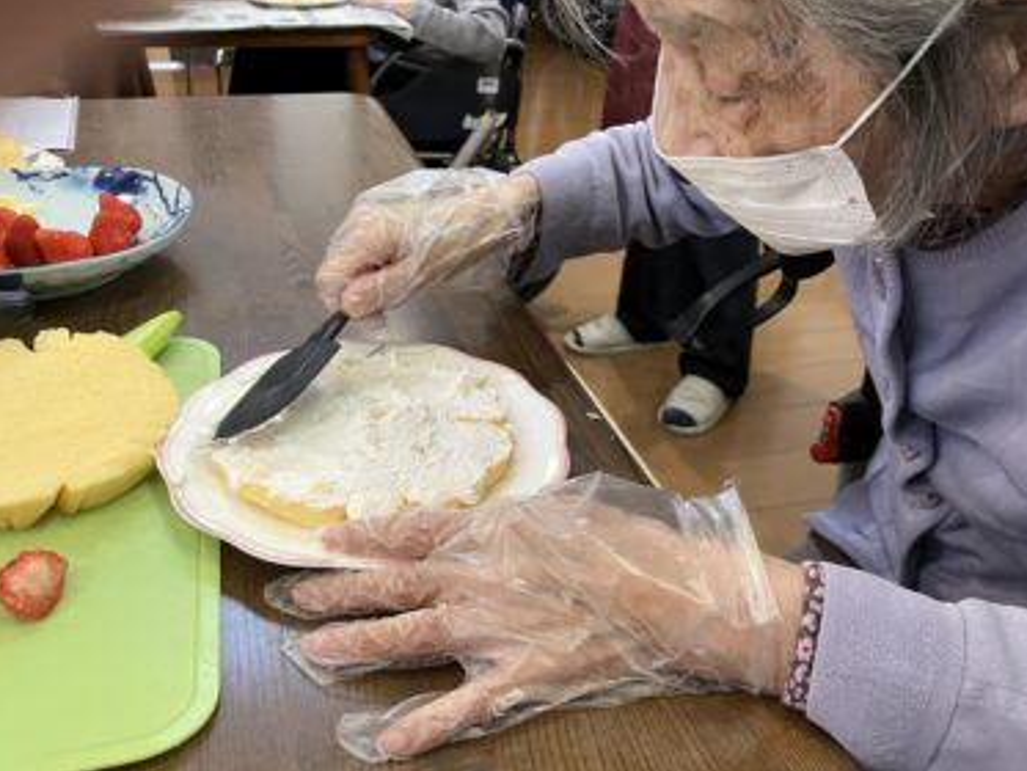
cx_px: 498
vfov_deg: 46.8
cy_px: 394
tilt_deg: -30.5
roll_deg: -3.4
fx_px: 890
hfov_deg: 59.9
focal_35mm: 30
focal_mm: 3.99
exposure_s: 1/60
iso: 200
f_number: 1.8
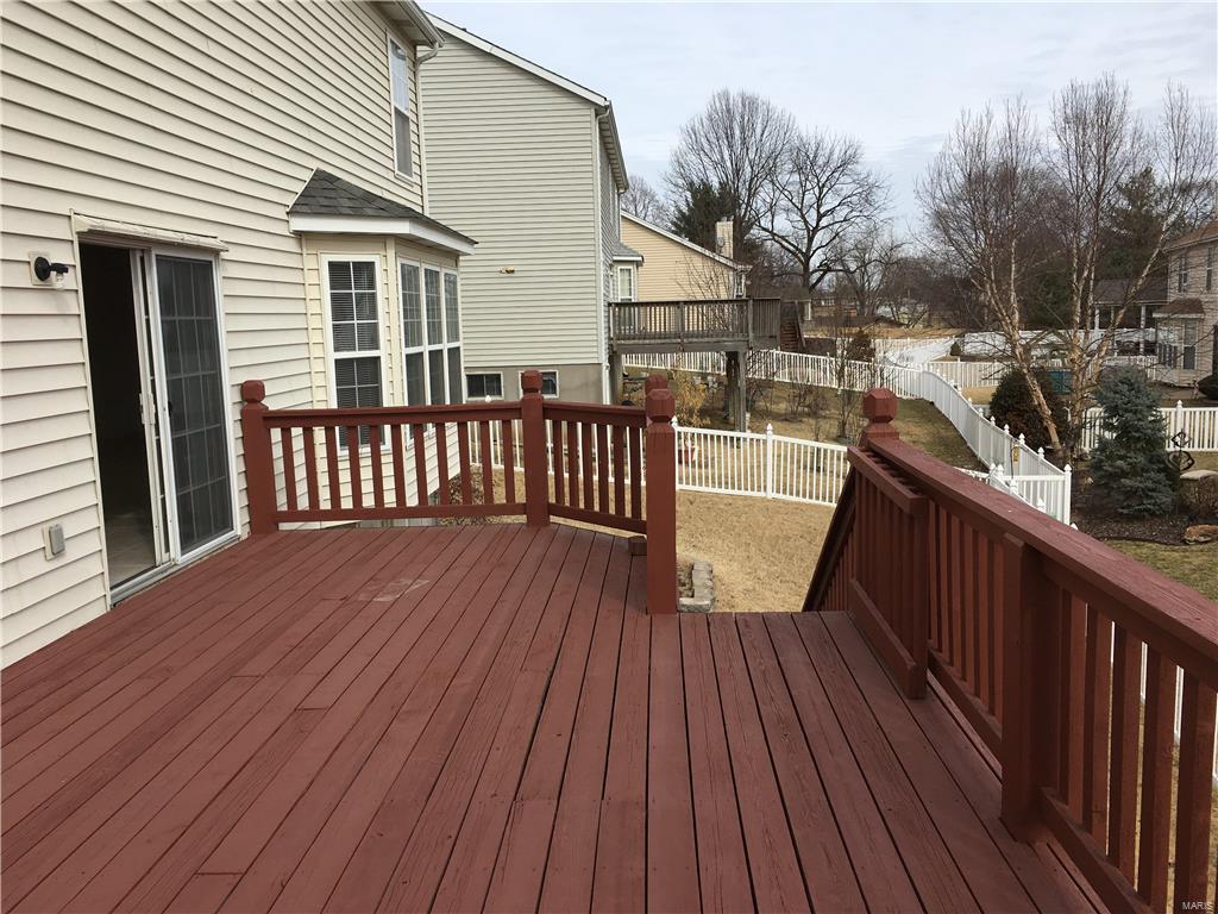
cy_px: 457
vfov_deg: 48.2
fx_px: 1020
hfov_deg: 61.7
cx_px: 609
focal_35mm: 29
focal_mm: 4.15
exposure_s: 1/1538
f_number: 2.2
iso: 25
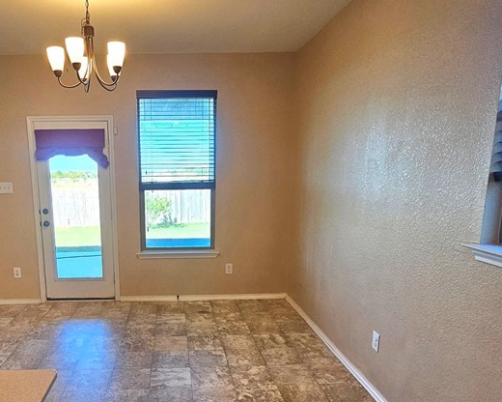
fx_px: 371
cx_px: 182
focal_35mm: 25
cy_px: 251
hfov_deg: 66.9
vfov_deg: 56.1
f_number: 2.2
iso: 64
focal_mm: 2.2
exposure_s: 1/120
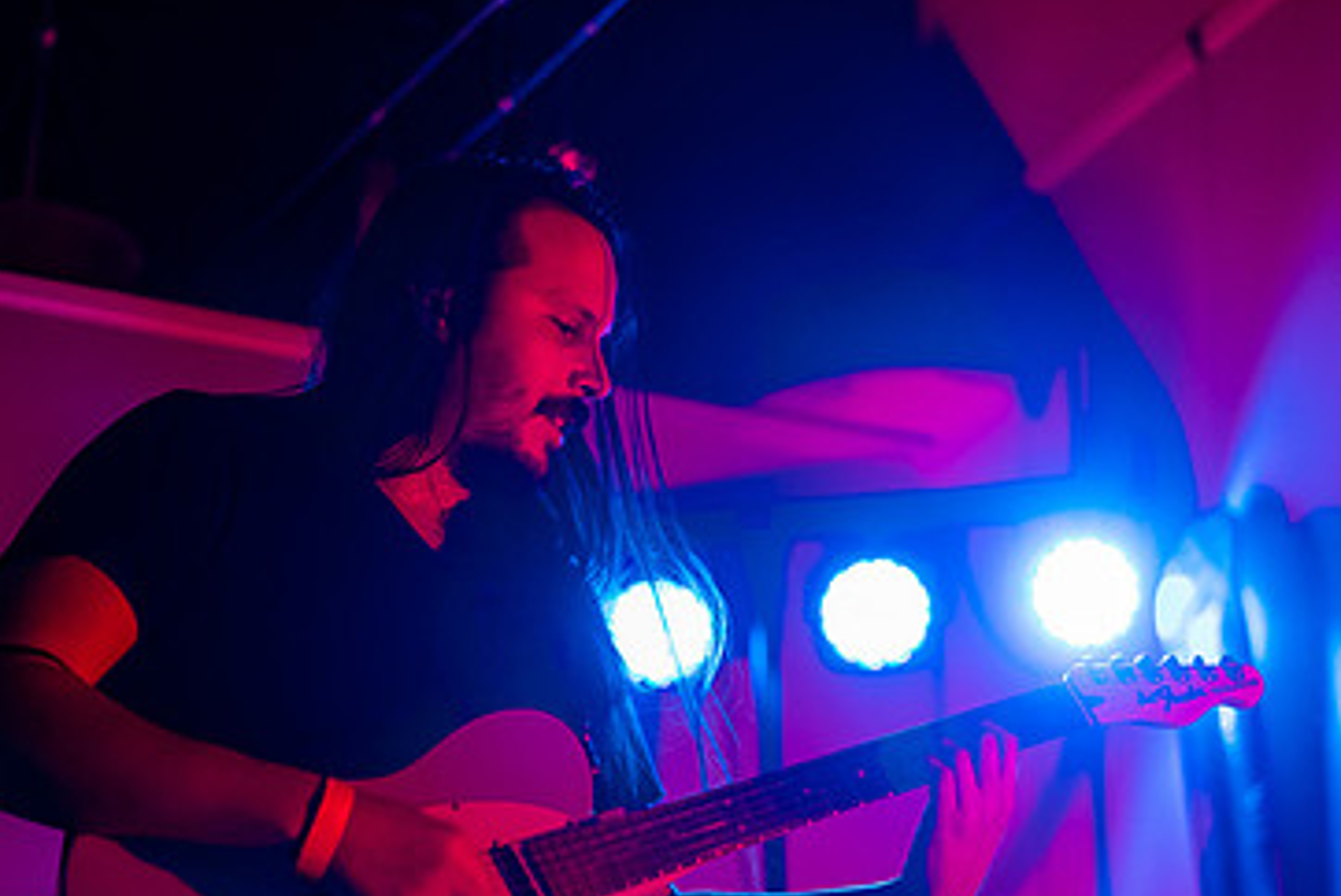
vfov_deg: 17.0
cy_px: 646
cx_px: 837
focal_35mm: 80
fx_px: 2982
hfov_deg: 25.3
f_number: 1.8
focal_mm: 50
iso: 3200
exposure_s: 1/200
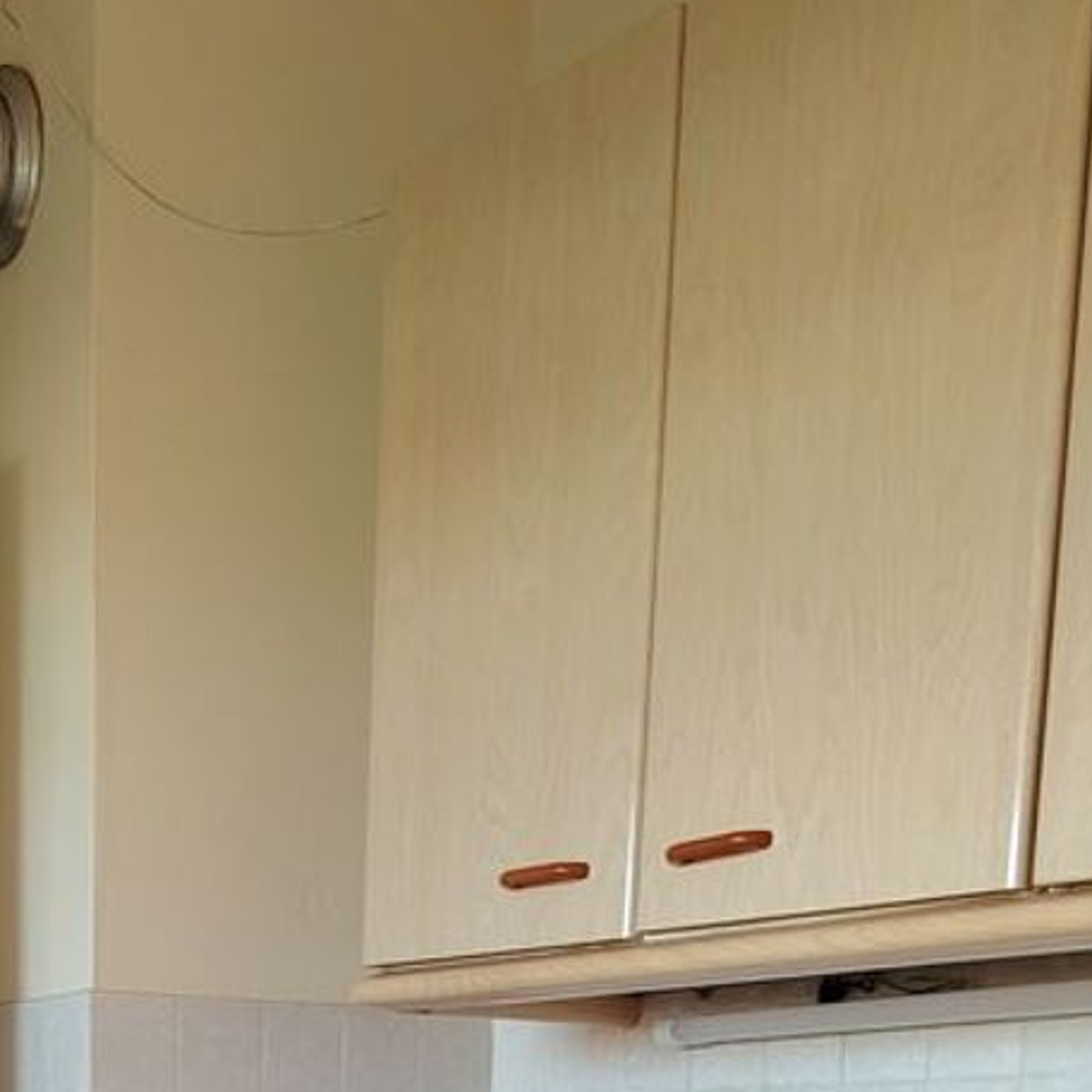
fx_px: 2213
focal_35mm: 62
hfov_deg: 27.6
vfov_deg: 23.6
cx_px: 386
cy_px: 1507
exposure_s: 1/50
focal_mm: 5.25
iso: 441
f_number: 1.75
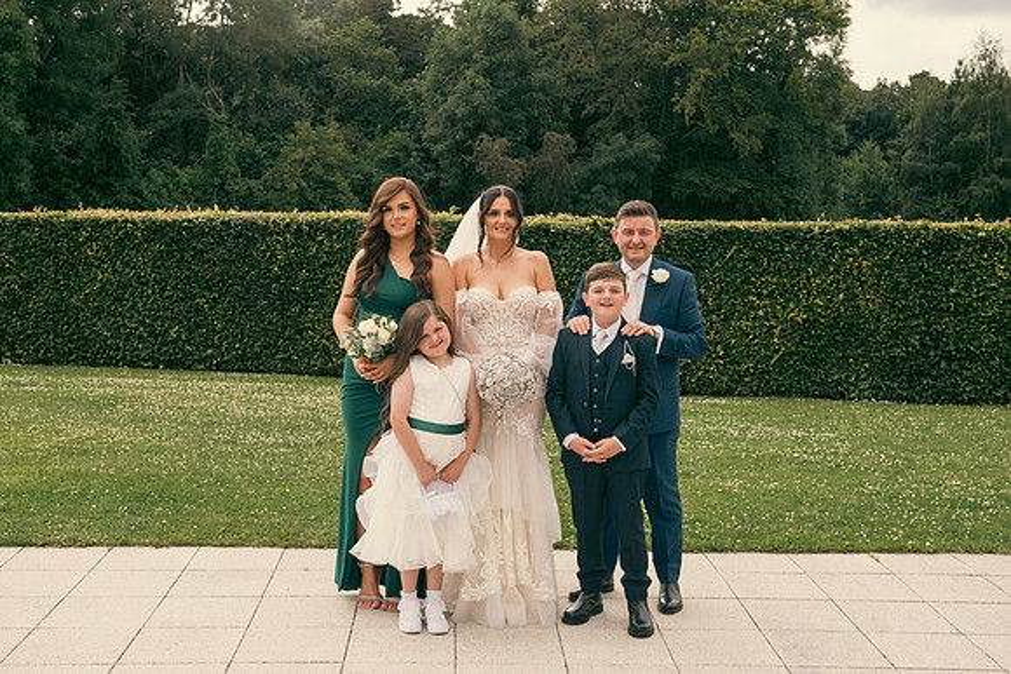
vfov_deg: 28.1
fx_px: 1348
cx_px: 506
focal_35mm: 48
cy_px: 337
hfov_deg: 41.1
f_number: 6.3
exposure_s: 1/200
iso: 200
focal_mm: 48
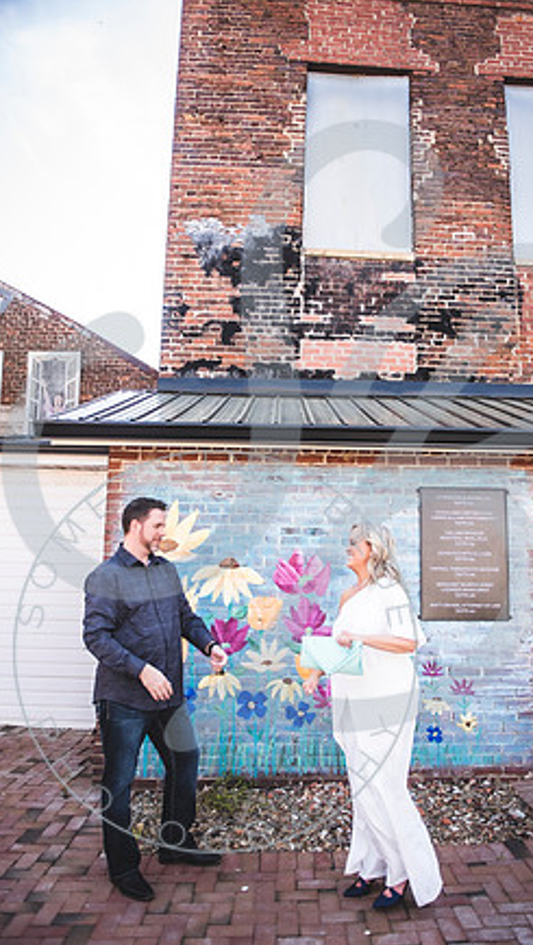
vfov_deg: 71.9
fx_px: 653
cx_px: 313
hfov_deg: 44.2
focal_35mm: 26
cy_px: 487
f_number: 2.8
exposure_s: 1/400
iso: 100
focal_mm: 24
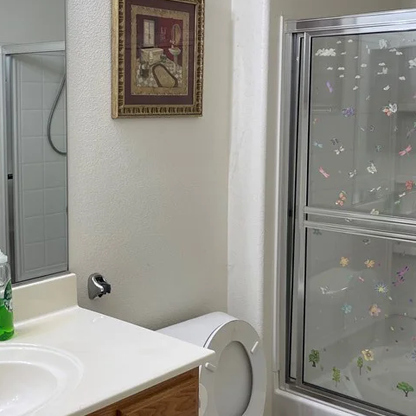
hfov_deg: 35.7
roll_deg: -0.2
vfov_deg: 36.0
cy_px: 174
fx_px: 639
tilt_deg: -5.7
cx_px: 143
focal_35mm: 47
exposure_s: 1/120
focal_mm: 5.1
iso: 64
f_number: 1.6
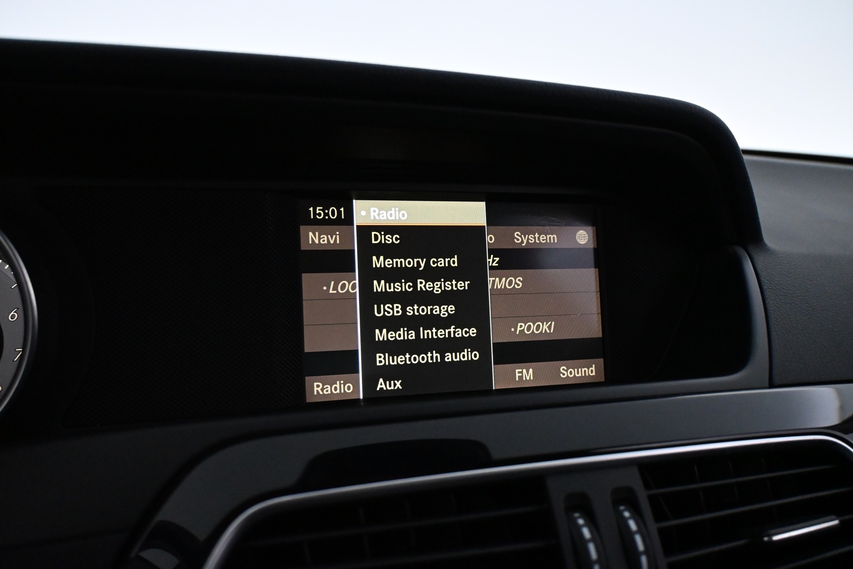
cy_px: 284
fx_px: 711
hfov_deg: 61.9
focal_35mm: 30
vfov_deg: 43.6
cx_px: 426
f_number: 3.8
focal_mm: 20
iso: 5000
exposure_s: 1/125
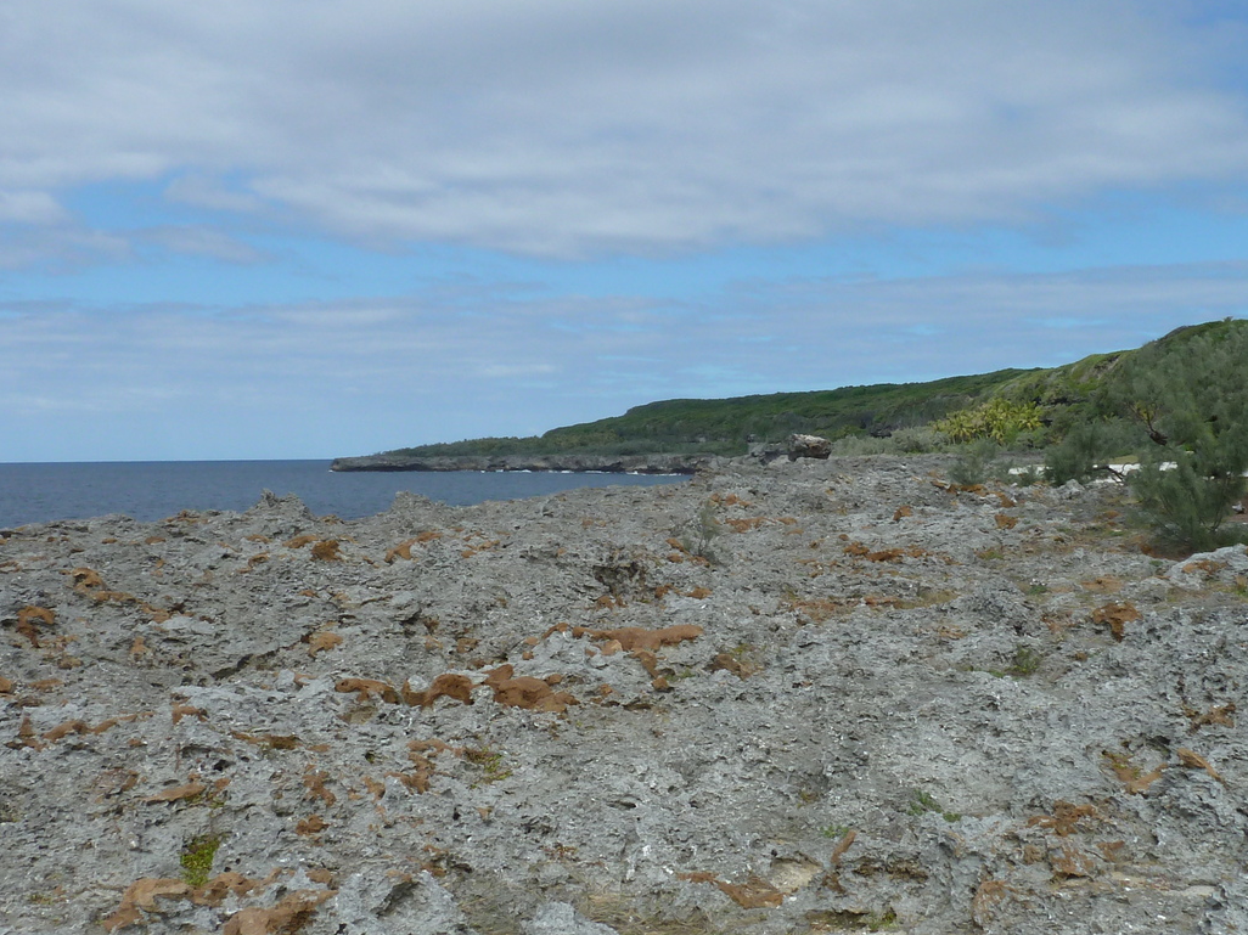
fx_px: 1406
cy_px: 517
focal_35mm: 39
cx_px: 696
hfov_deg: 47.8
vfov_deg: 36.8
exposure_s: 1/400
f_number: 5.6
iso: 80
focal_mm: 4.1
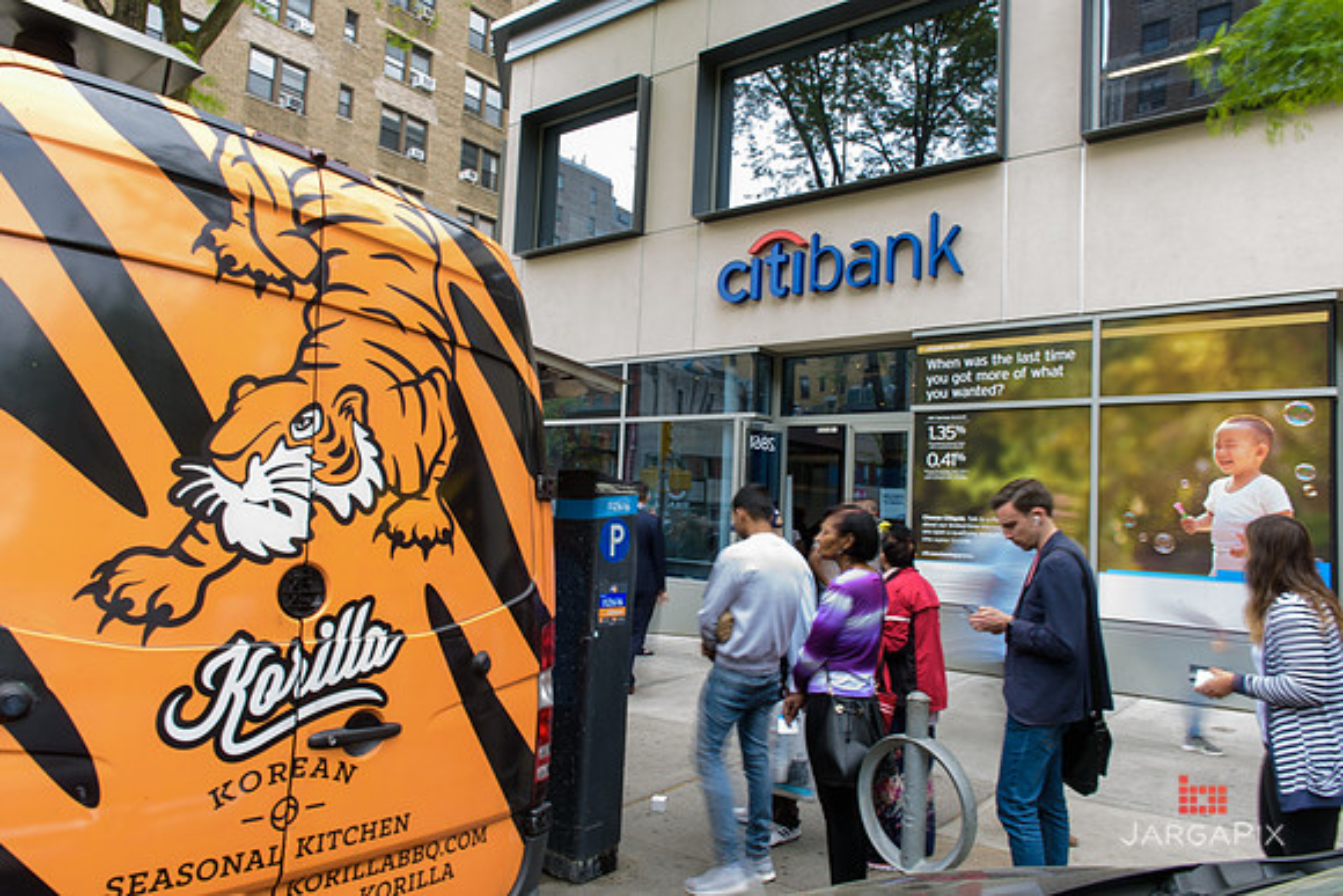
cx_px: 672
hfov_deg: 73.7
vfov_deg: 53.2
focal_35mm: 24
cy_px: 448
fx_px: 896
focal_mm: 24
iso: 64
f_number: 22
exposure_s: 1/2
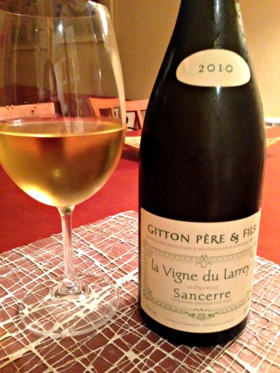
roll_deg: -0.3
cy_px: 186
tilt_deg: -15.4
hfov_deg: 43.0
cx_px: 140
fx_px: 356
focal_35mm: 33
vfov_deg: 55.3
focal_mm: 4.12
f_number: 2.4
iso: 640
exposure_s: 1/15
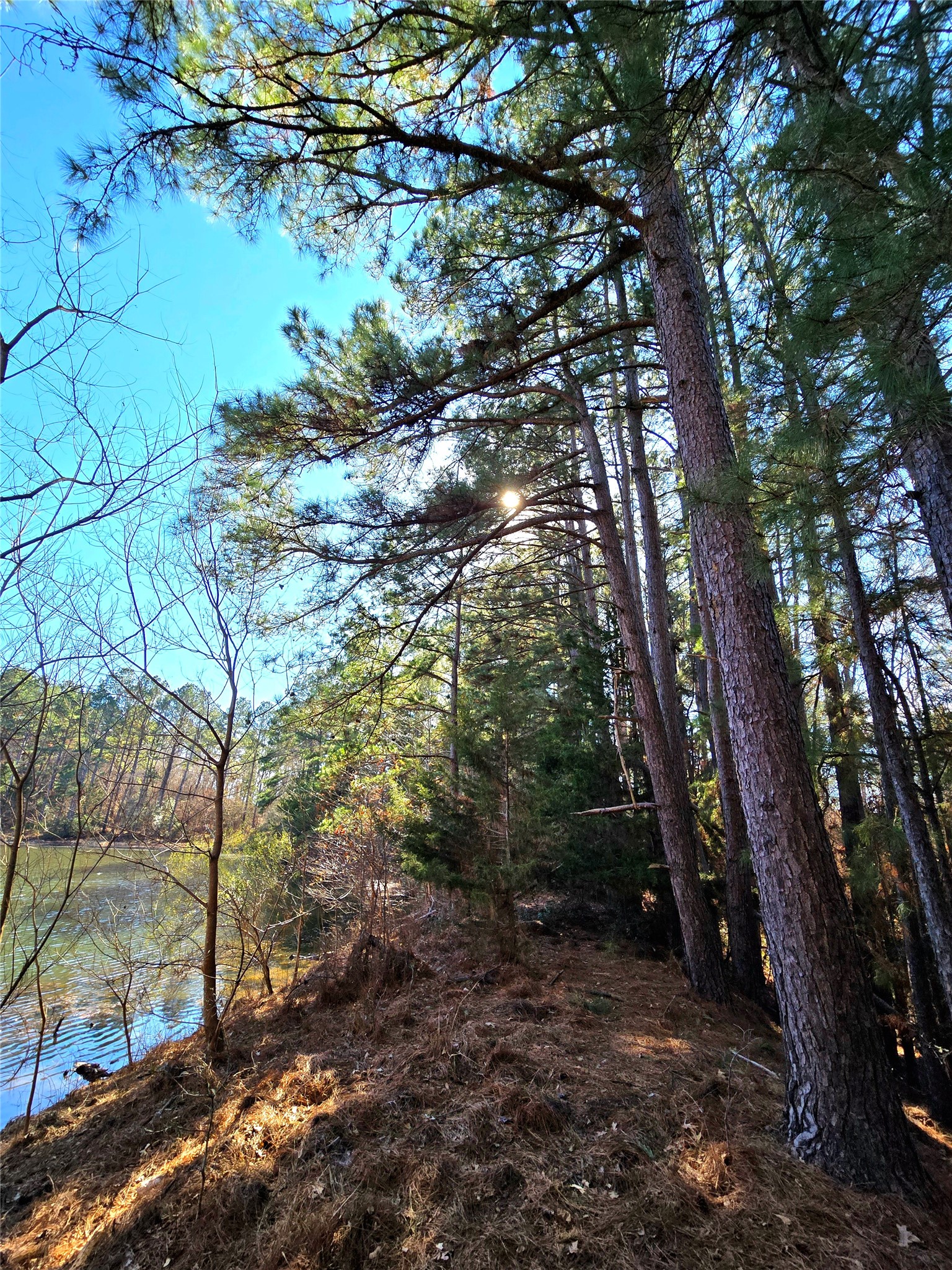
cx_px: 476
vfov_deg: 106.2
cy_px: 635
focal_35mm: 13
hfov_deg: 89.9
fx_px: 477
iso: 50
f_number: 2.2
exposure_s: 1/556
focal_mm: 2.2
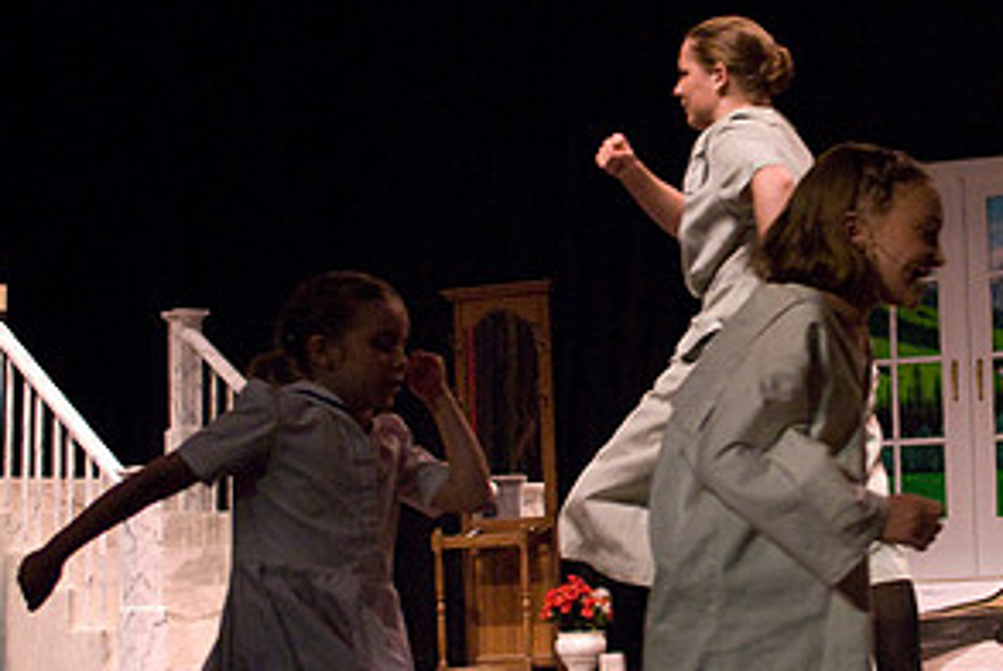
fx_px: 2315
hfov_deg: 23.8
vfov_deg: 16.5
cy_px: 294
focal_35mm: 83
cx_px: 893
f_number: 2.8
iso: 1600
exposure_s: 1/160
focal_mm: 28
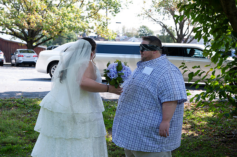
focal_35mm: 56
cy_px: 78
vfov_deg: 24.2
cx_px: 118
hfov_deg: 35.7
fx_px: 368
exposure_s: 1/125
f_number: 5.6
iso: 100
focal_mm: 56
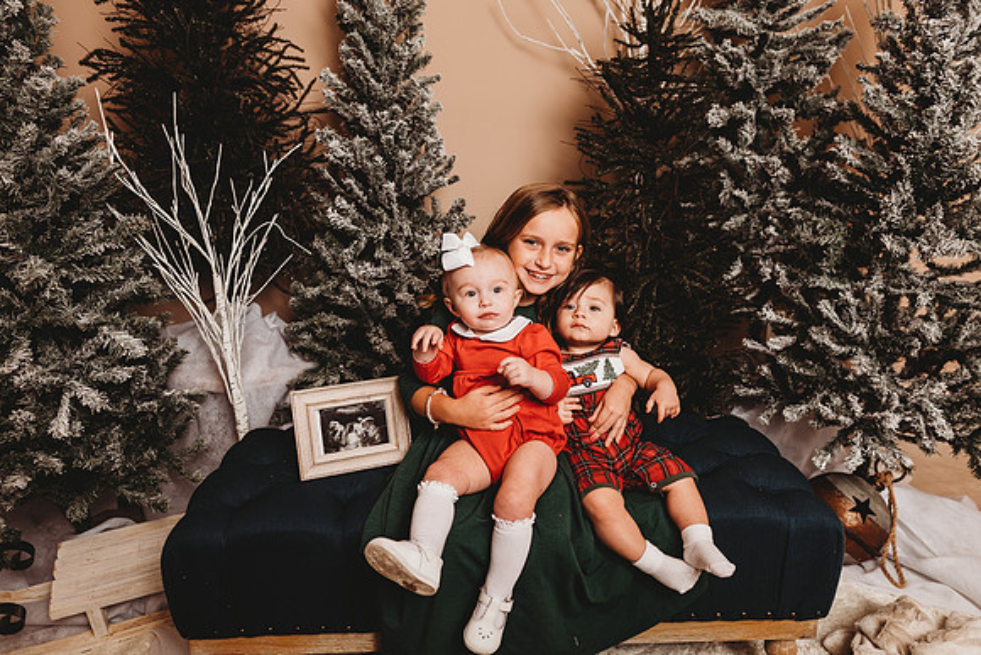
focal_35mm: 24
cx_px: 490
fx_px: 654
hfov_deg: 73.7
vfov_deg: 53.2
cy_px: 328
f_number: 3.2
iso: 100
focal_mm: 24
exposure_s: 1/160
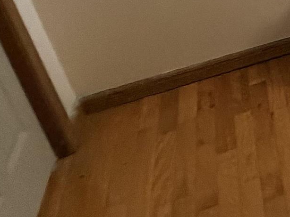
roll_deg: -1.0
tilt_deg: -21.3
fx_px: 587
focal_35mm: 70
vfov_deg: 19.0
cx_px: 683
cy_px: -88
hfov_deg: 15.5
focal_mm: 2.22
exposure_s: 1/60
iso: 640
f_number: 2.2
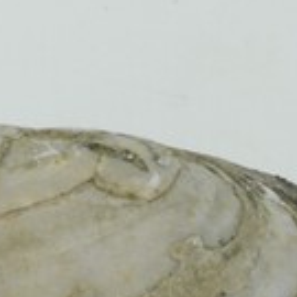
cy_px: 800
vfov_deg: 3.8
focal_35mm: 455
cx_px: -455
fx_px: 4417
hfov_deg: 3.8
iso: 100
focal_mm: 60
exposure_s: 1/13
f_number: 32
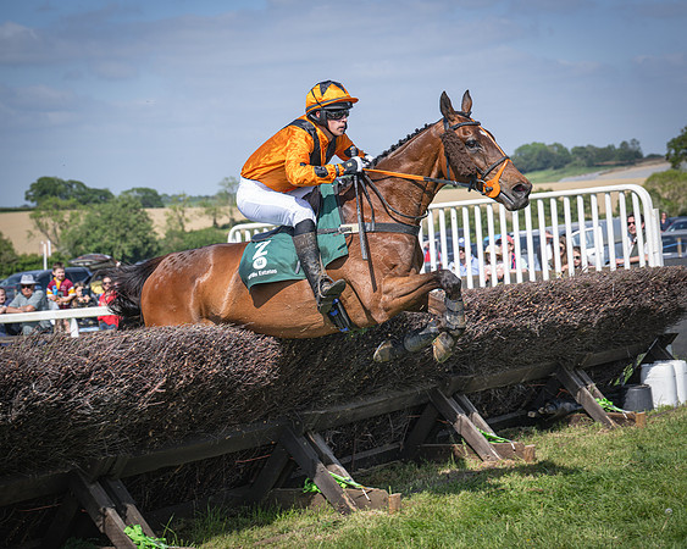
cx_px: 350
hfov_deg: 24.2
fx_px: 1602
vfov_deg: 19.4
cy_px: 274
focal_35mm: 79
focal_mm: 70
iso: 200
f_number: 4
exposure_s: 1/1600
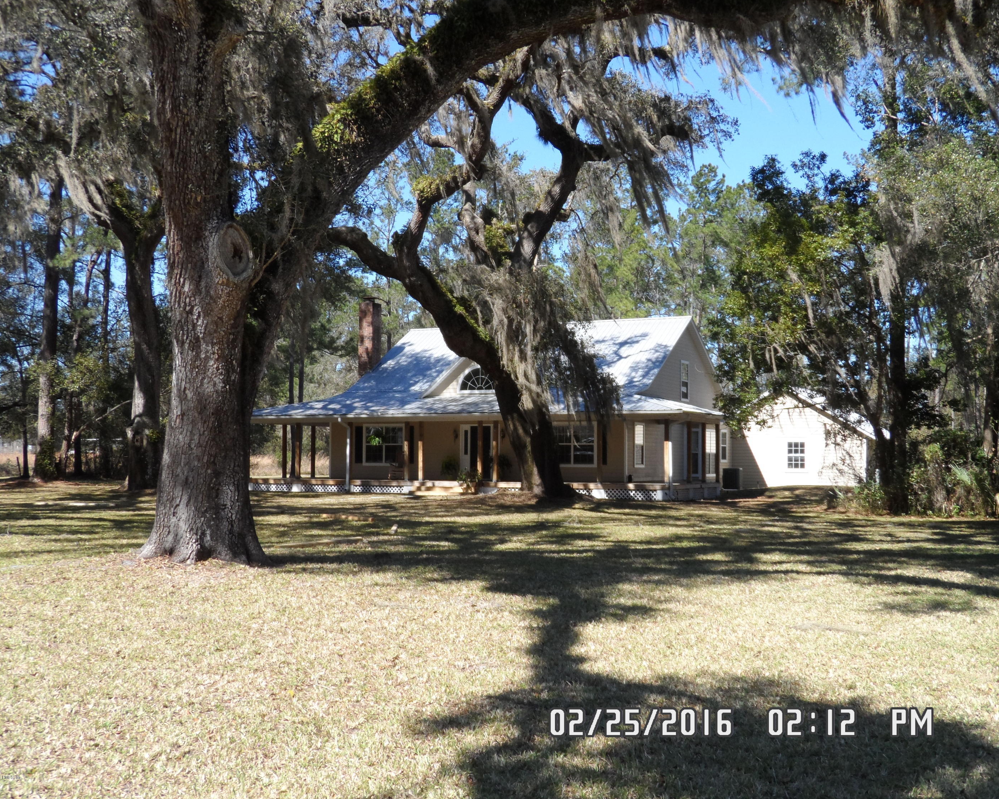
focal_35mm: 43
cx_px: 517
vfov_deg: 34.9
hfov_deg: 42.9
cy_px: 400
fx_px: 1271
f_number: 3.7
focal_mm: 6.8
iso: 80
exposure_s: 1/350
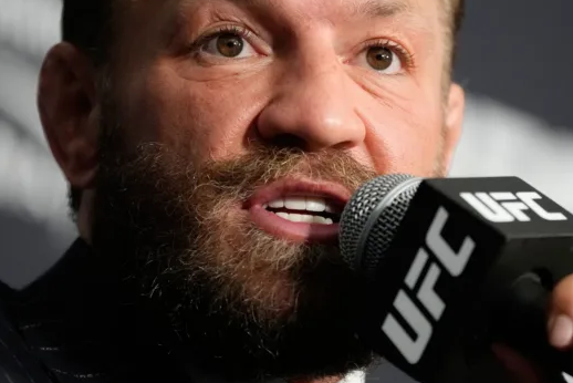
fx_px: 6911
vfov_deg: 3.2
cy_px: 144
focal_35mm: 434
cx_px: 338
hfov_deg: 4.7
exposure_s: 1/500
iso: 3200
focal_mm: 200
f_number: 2.8
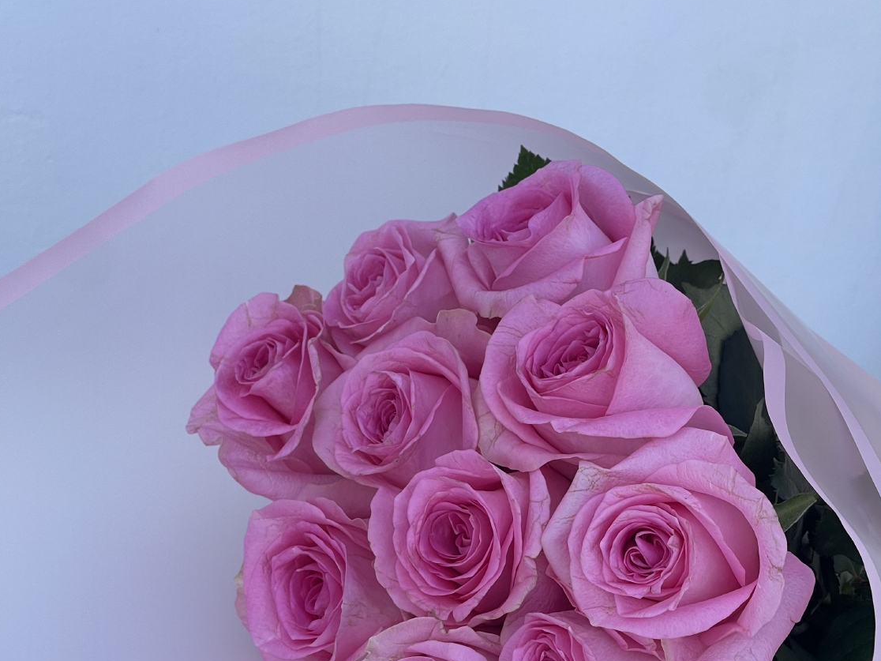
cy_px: 429
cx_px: 439
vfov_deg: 17.1
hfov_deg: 22.8
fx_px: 2189
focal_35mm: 86
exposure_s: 1/224
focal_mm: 7.5
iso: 20
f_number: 2.2
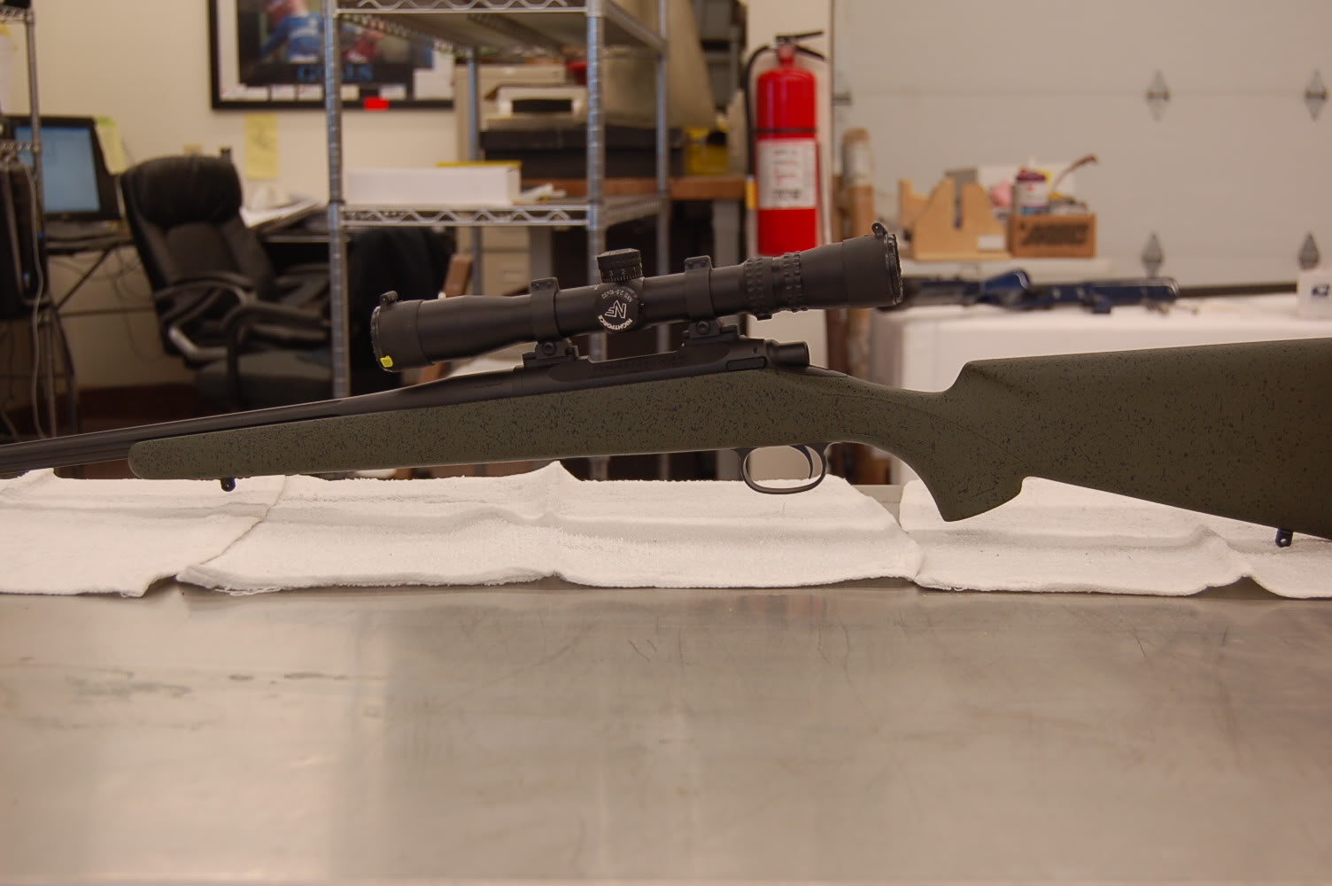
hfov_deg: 41.1
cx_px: 666
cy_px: 443
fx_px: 1774
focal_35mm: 48
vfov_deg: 28.0
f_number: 4.5
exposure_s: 1/50
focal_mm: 32
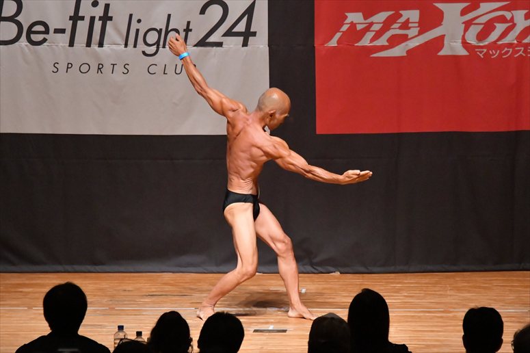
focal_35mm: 270
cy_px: 176
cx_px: 265
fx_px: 3973
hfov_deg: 7.6
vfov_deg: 5.1
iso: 12800
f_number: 5.6
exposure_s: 1/400
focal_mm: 180
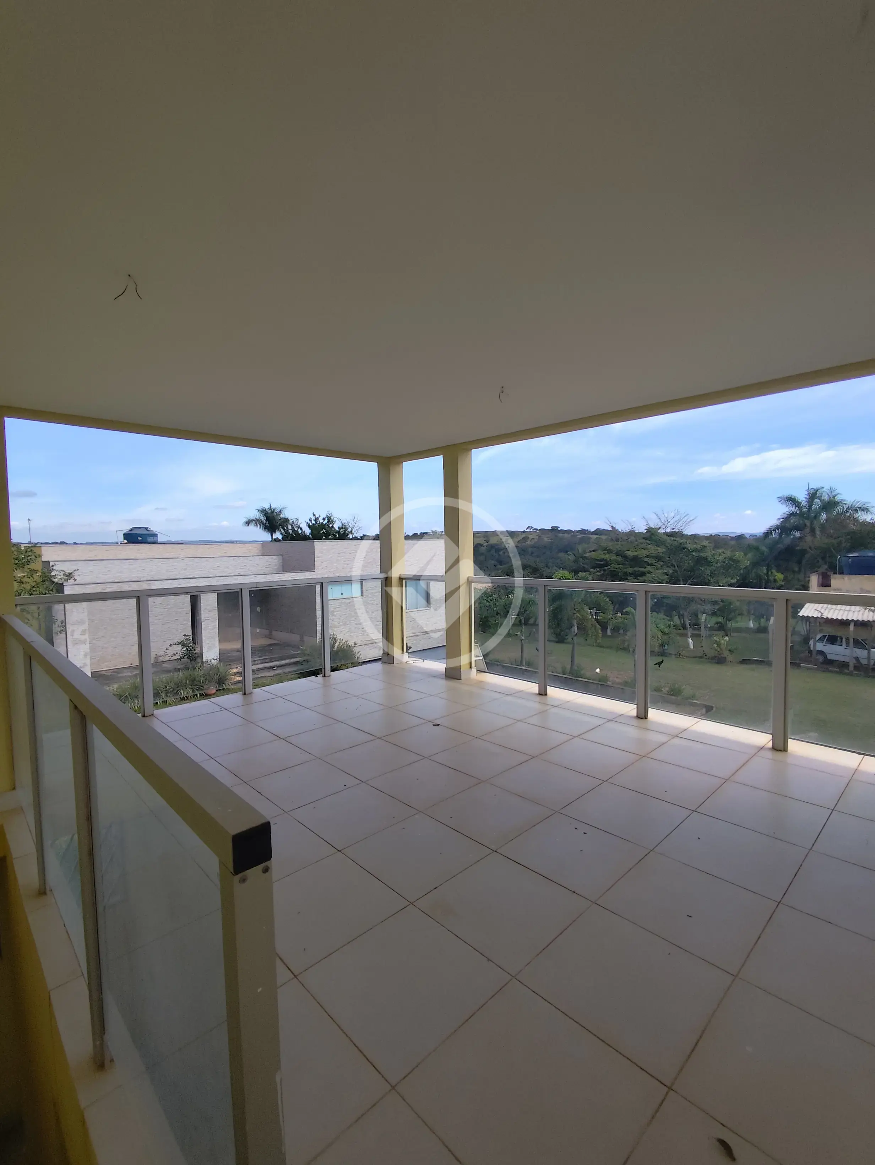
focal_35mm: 16
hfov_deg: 78.2
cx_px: 438
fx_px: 539
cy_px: 582
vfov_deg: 94.5
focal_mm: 1.65
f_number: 2.2
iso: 50
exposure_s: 1/1042
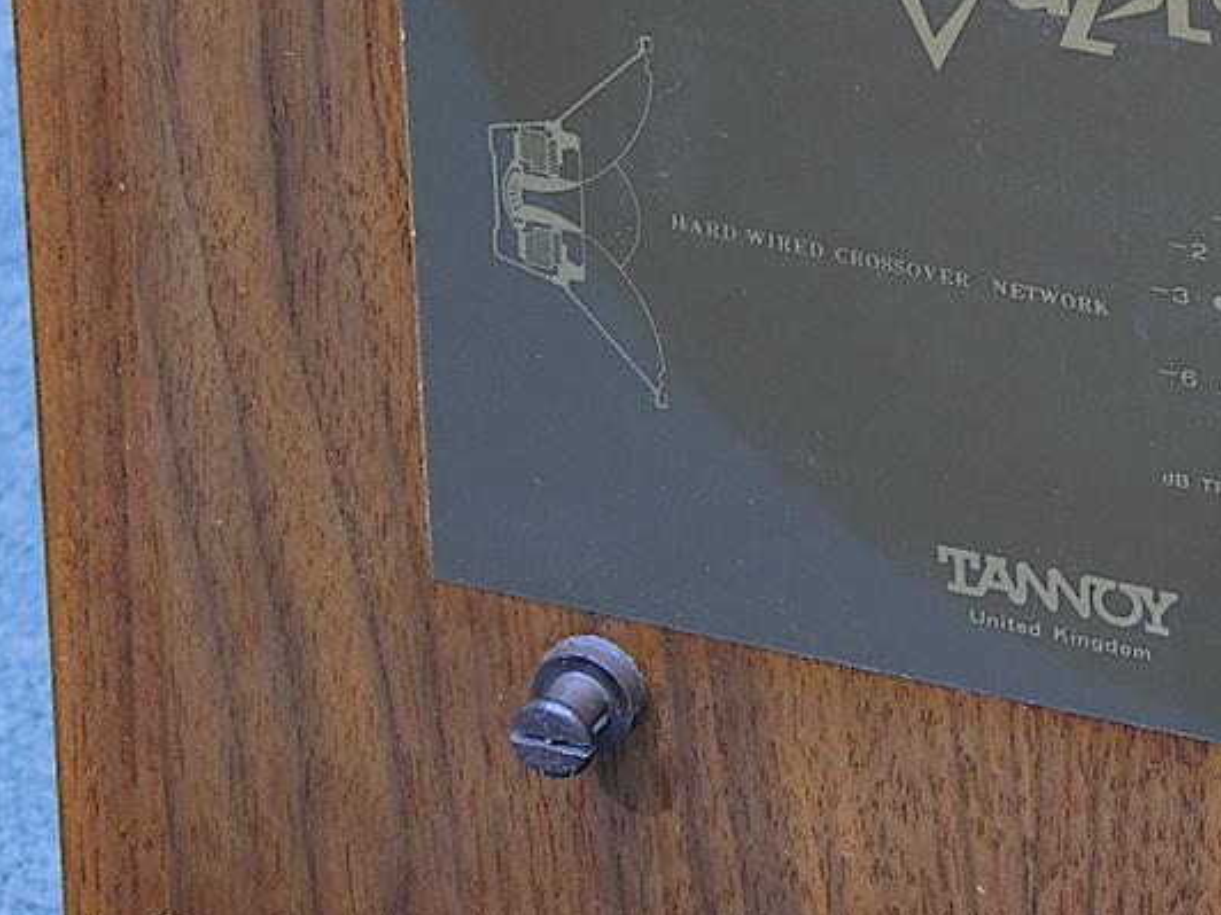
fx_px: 15908
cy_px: 248
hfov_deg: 4.4
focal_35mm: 451
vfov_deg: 3.3
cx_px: 1076
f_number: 5.6
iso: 200
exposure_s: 1/1.3
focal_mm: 44.8
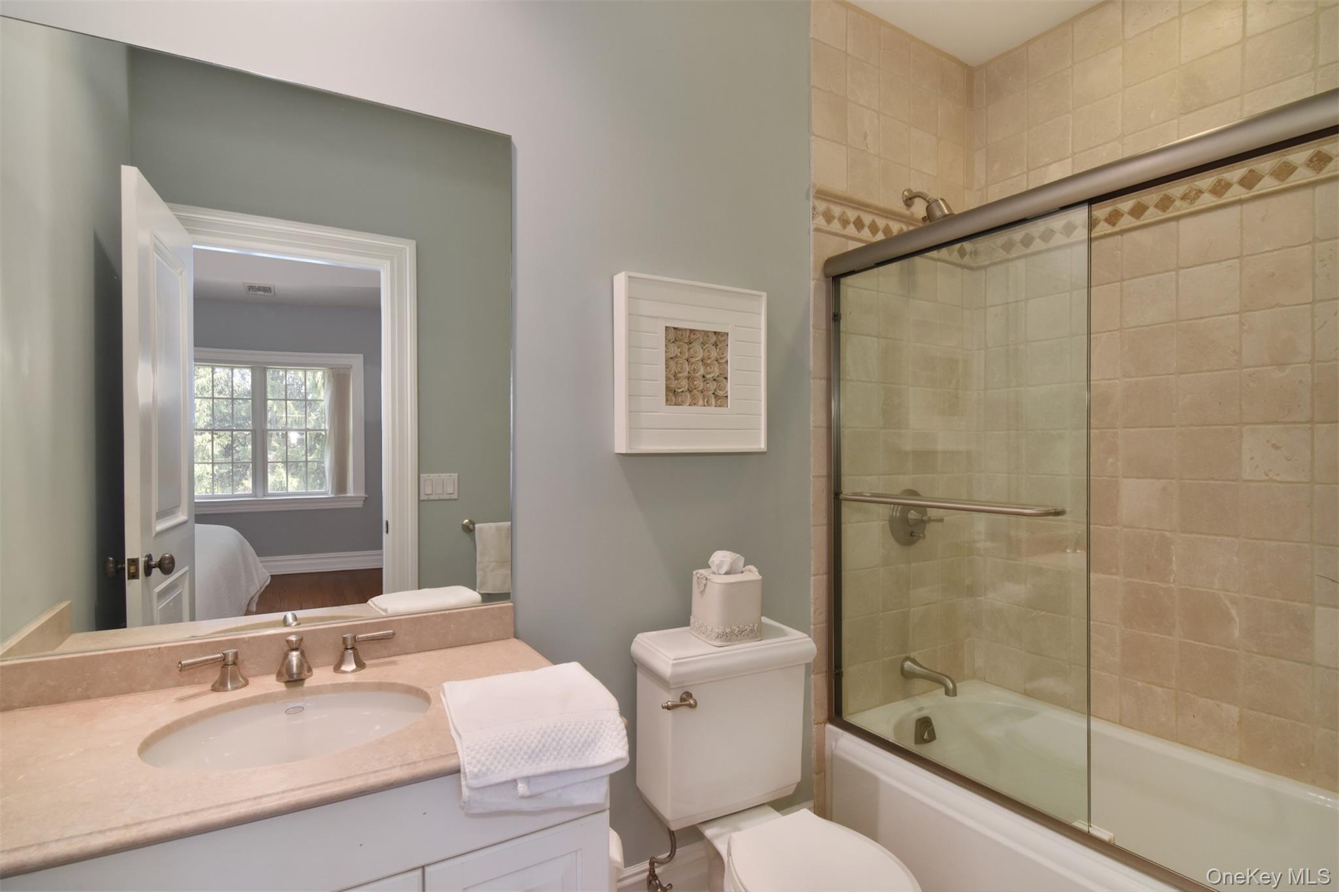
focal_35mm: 16
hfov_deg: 95.0
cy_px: 446
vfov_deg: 72.0
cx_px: 670
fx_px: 614
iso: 640
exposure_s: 1/50
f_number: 11
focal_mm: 11
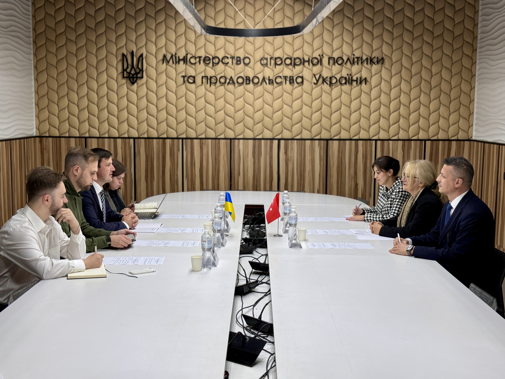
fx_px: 700
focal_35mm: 48
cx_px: 252
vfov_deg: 30.3
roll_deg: -0.3
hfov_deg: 39.7
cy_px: 190
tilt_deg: -6.2
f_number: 1.78
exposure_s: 1/100
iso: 80
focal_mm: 6.76
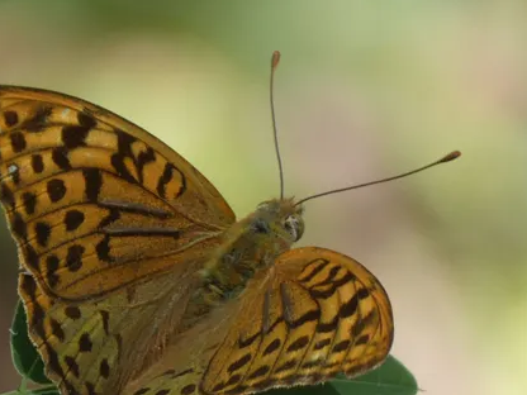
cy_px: 294
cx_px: 214
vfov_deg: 1.6
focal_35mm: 923
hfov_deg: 2.1
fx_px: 14052
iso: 160
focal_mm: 107.6
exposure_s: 1/100
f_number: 5.6
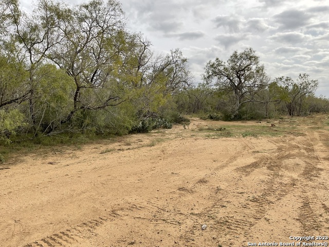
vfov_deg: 48.2
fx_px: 276
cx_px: 164
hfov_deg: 61.7
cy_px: 124
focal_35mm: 29
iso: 16
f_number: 1.8
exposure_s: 1/842
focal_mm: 3
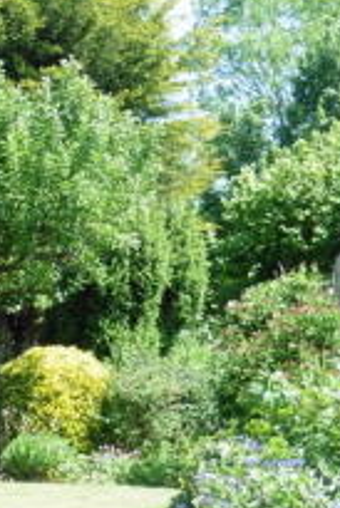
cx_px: -207
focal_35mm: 71
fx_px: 1004
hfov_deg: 16.9
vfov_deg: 28.2
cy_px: 346
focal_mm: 4.3
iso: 160
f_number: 3.3
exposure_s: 1/400
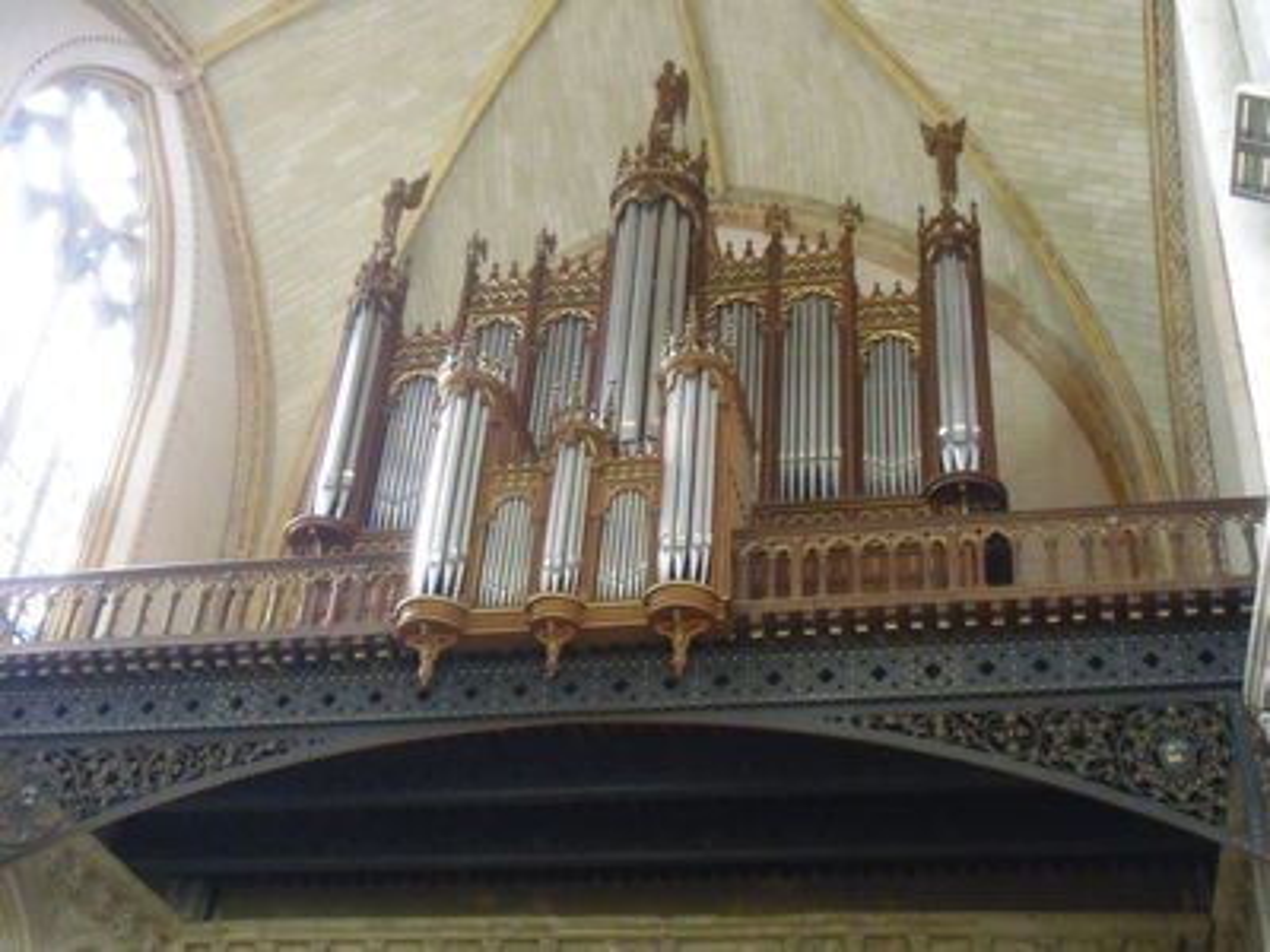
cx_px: 635
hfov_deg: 40.4
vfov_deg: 30.9
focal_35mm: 47
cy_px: 476
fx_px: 1724
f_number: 3.4
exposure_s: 1/8
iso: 400
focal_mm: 7.91
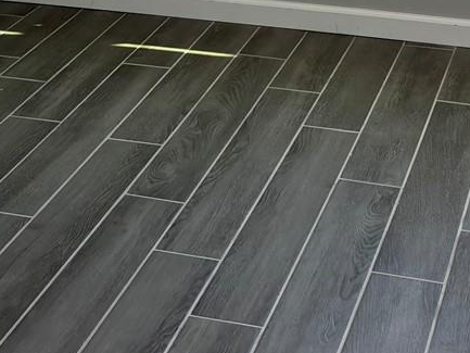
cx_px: 181
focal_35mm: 96
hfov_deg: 20.4
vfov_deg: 14.4
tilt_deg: -6.2
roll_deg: +0.9
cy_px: -178
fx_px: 1304
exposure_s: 1/439
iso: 50
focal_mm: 5.96
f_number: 1.6
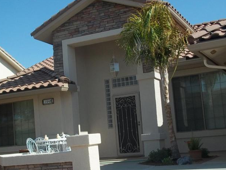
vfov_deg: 24.4
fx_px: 392
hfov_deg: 32.1
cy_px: 90
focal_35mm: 60
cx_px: 90
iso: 80
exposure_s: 1/200
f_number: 8
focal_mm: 6.5
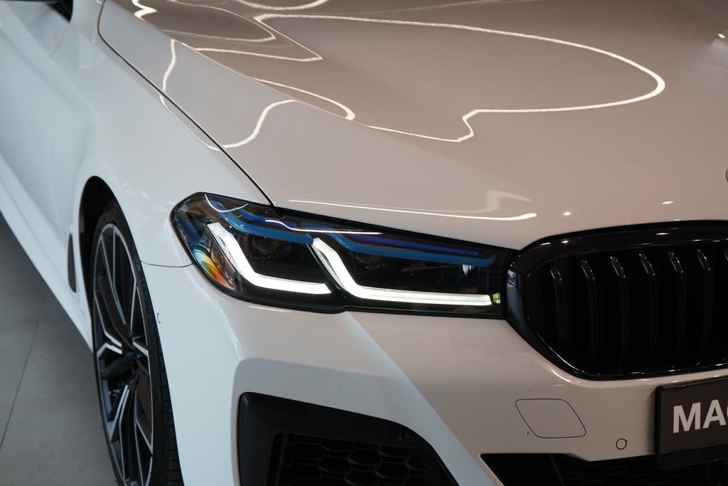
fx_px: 1294
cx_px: 364
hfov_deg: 31.4
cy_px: 243
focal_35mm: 64
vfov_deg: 21.2
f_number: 5.6
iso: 500
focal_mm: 64
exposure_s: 1/80
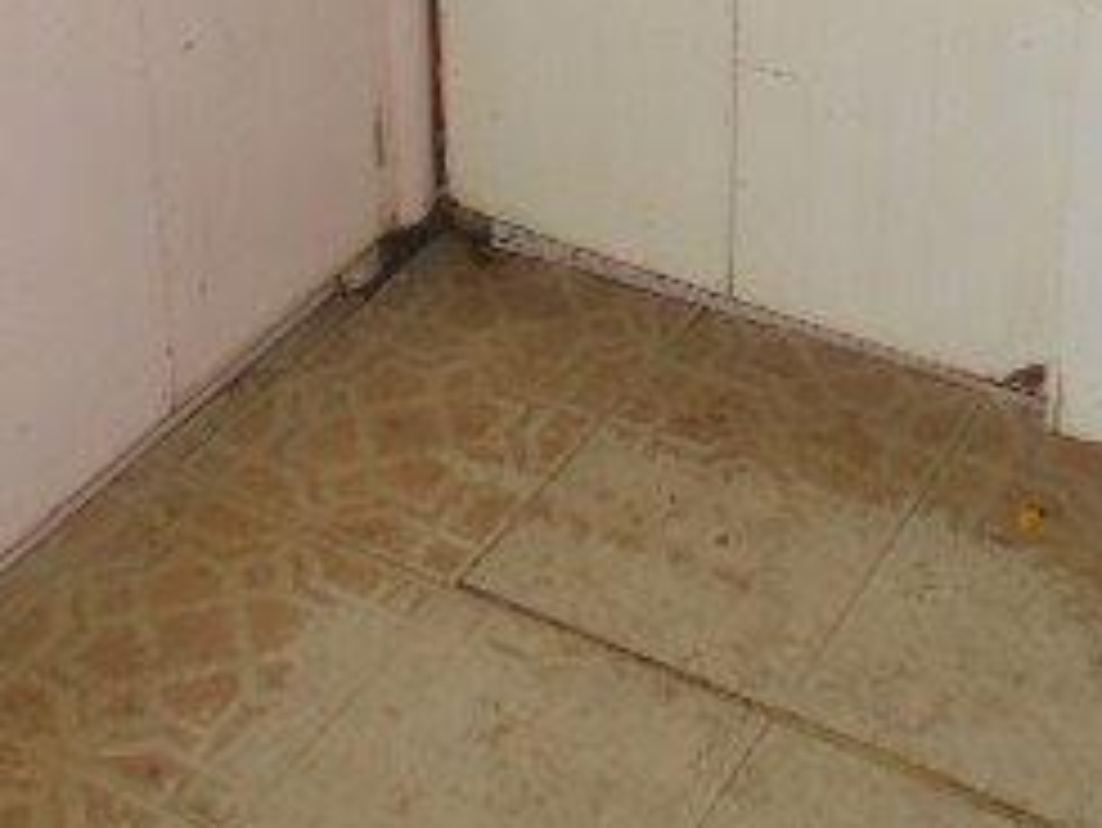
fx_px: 2166
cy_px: -162
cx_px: 612
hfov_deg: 28.5
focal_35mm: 68
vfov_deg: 20.3
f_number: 3.2
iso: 200
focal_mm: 4.6
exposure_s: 1/25
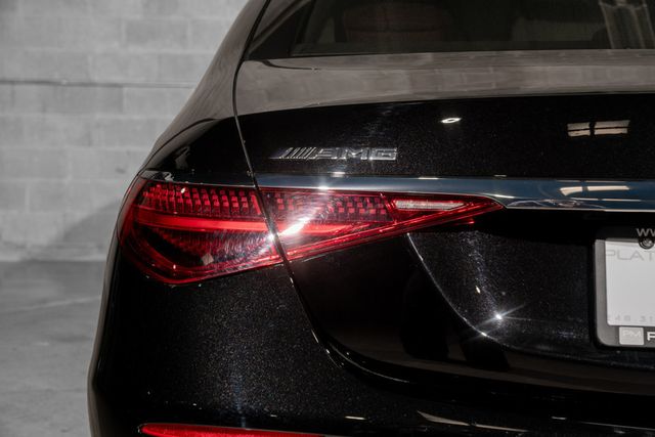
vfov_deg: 19.5
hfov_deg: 28.8
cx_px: 328
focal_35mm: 70
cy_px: 218
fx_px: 1274
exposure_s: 1/50
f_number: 6.3
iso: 320
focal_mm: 70
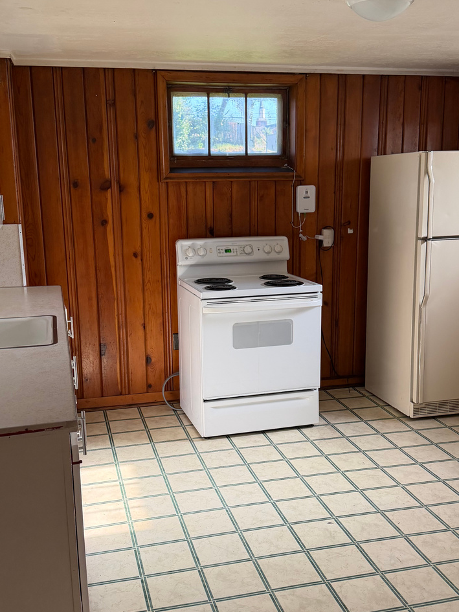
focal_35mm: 39
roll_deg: -1.2
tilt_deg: -15.1
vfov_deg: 47.8
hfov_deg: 36.8
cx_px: 234
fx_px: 689
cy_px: 326
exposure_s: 1/230
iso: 200
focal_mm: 6.76
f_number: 1.78
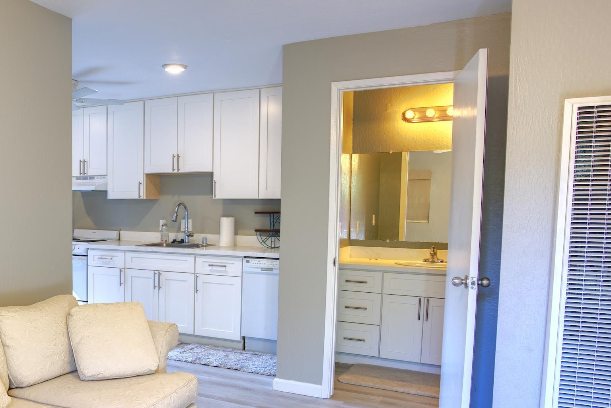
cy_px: 258
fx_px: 577
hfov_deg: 51.4
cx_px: 102
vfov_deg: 38.7
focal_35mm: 34
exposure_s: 1/10
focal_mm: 17
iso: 160
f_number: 5
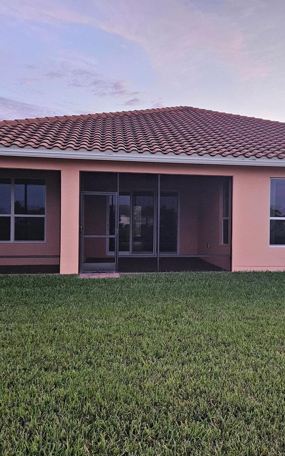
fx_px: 410
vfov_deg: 58.1
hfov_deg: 37.9
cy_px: 227
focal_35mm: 33
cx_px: 188
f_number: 1.8
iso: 500
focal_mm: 5.4
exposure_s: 1/120
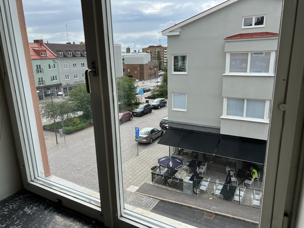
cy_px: 114
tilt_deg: -13.4
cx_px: 152
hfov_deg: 67.3
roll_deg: +3.0
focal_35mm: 26
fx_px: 228
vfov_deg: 53.1
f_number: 1.5
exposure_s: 1/1252
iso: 50
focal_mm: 5.7
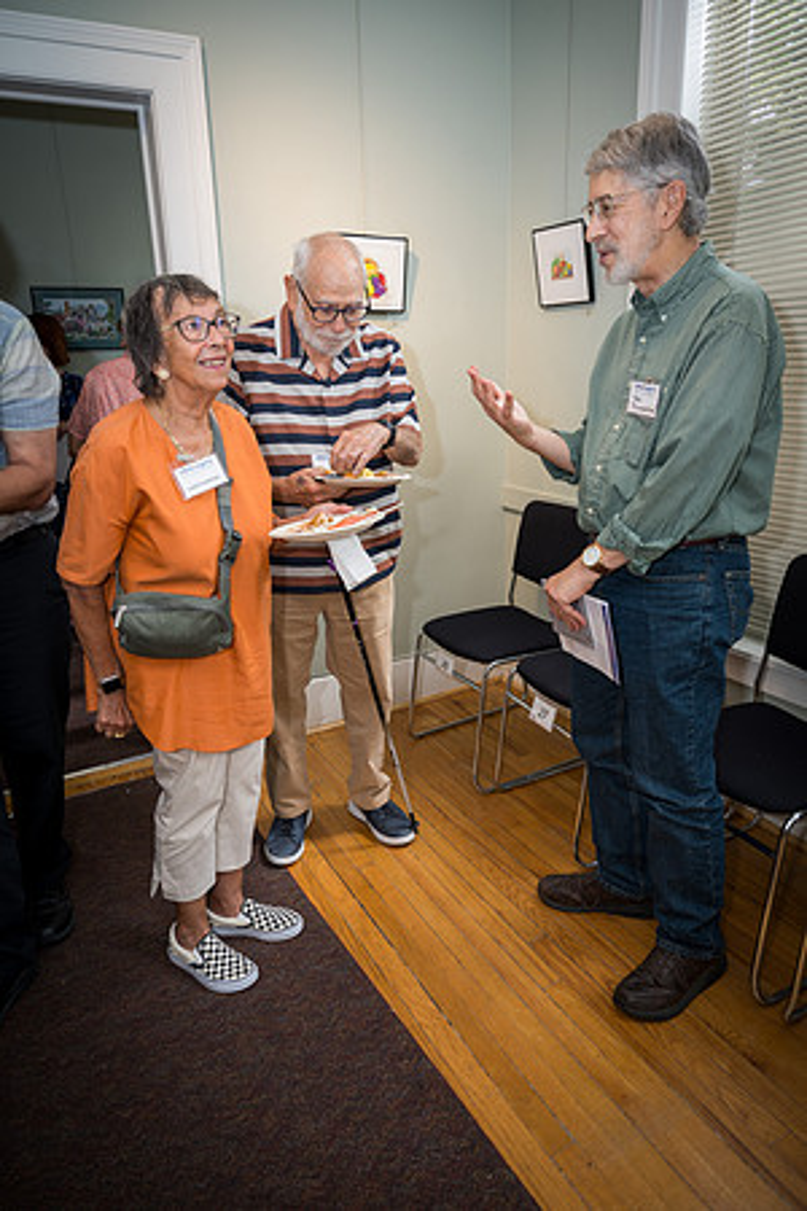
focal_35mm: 24
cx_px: 404
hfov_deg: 53.1
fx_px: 807
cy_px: 606
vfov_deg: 73.7
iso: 125
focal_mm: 24
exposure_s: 1/60
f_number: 2.8
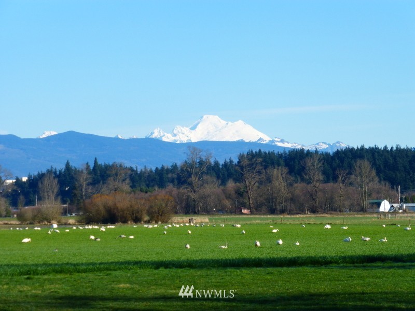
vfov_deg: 9.6
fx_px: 1846
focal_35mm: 154
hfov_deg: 12.8
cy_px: 156
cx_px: 208
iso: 100
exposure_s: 1/500
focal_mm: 27.6
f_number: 5.4
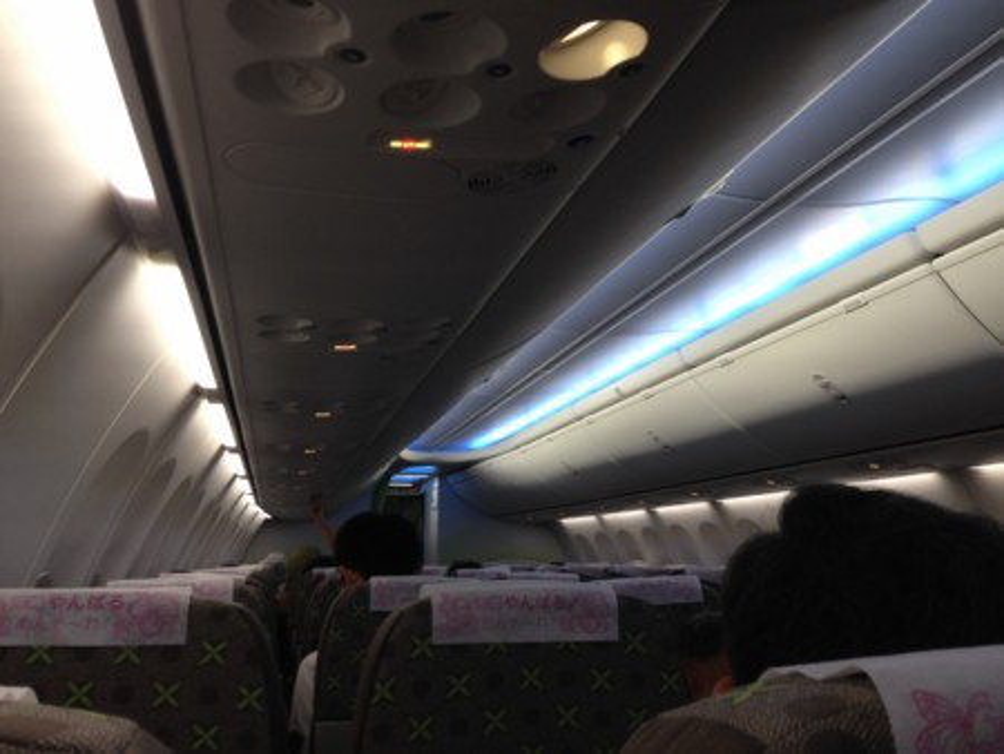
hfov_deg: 55.3
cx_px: 502
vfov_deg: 43.0
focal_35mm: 33
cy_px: 377
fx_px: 958
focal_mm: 4.12
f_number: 2.4
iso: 50
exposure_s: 1/20
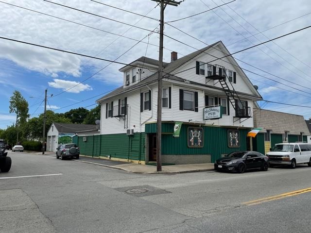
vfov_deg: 53.1
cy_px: 116
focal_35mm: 26
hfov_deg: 67.3
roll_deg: -1.0
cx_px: 156
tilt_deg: +8.3
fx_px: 234
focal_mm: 4.2
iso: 32
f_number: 1.6
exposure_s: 1/6897
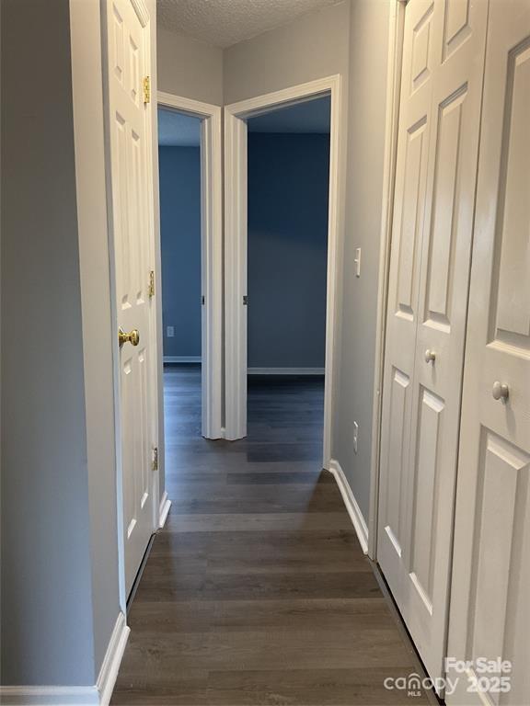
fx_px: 592
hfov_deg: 48.2
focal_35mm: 29
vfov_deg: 61.7
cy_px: 353
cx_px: 265
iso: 125
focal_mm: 3
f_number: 1.8
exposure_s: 1/60
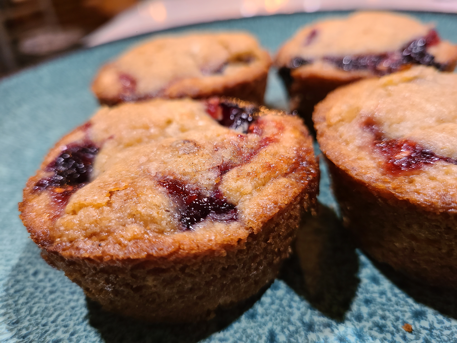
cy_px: 172
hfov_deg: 67.3
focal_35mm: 26
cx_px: 228
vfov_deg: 53.1
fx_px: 343
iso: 320
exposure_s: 1/39
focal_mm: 5.4
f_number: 1.8
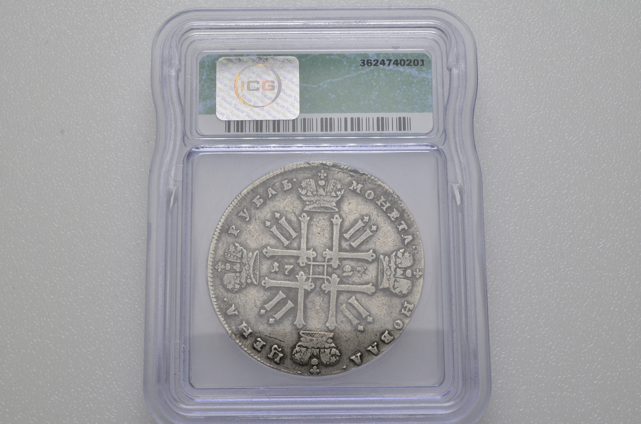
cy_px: 212
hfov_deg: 35.1
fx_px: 1013
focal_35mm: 57
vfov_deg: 23.7
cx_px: 320
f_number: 14
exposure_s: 1/250
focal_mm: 38
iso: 400
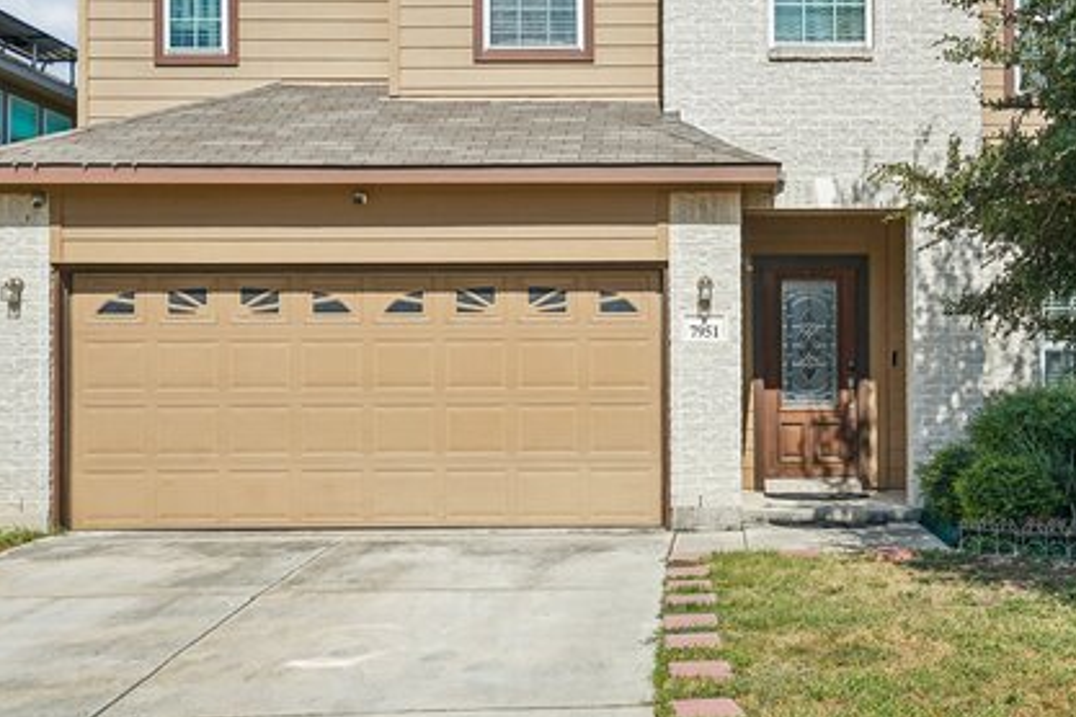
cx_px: 694
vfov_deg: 28.8
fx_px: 1375
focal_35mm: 46
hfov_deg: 42.3
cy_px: 177
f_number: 8
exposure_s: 1/320
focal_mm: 30
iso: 200
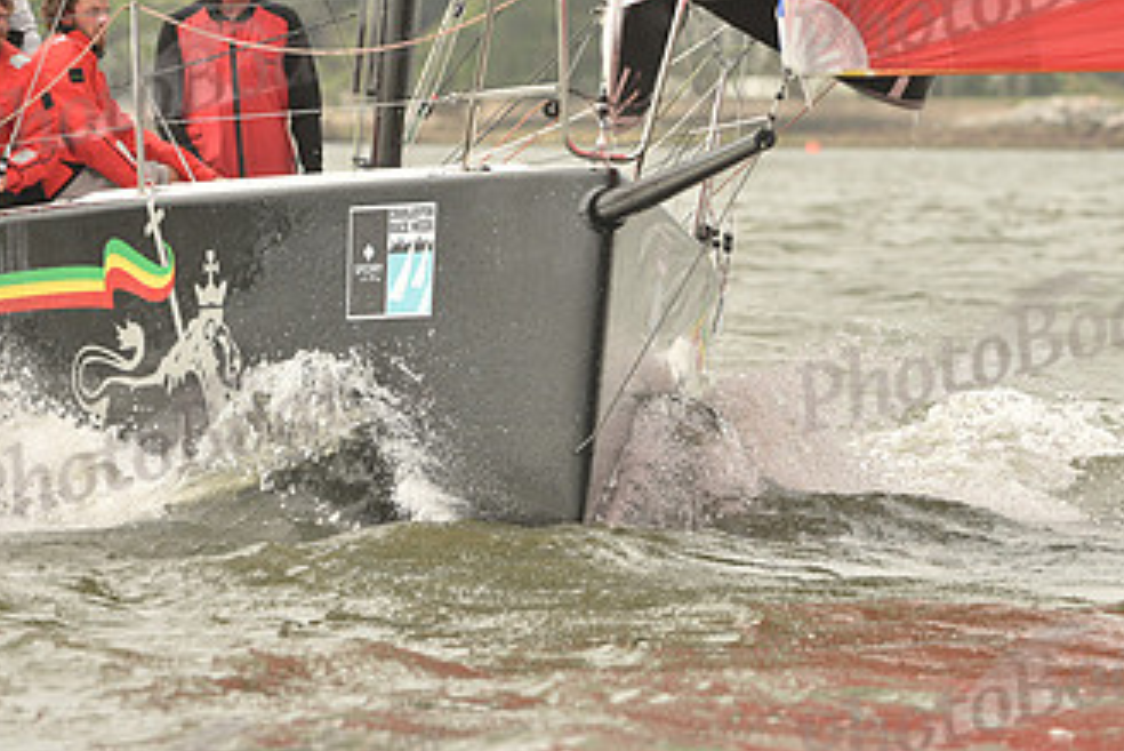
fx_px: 18210
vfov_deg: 2.4
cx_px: 620
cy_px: 214
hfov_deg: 3.5
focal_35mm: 583
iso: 400
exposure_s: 1/800
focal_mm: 330
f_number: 8
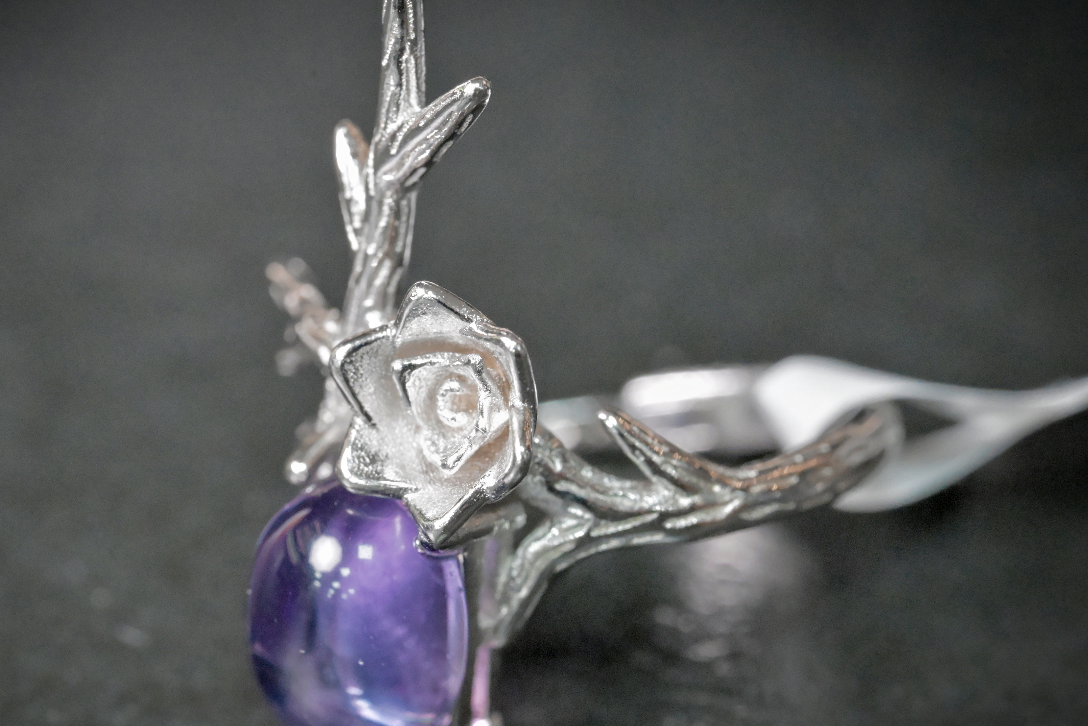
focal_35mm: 140
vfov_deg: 9.8
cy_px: 407
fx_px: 4231
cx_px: 427
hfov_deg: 14.6
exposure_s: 1/125
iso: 18000
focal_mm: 105
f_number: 16
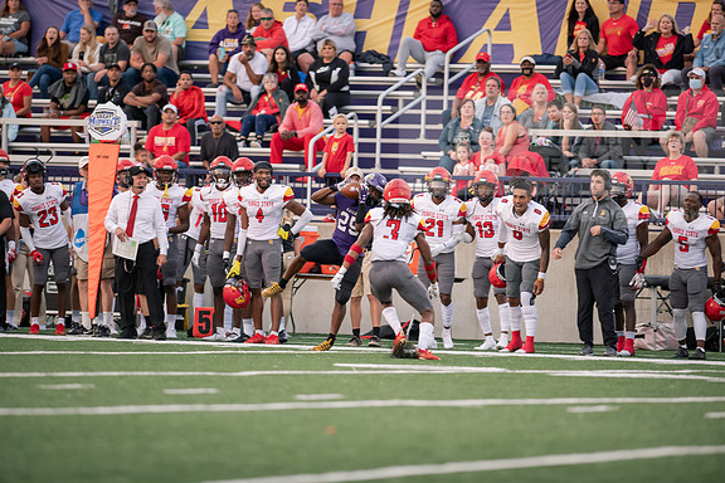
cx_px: 361
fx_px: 6081
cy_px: 242
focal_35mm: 302
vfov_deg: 4.6
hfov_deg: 6.8
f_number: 2.8
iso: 2000
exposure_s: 1/800
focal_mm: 300
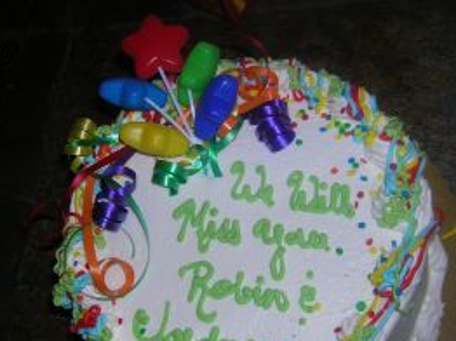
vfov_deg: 27.7
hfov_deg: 36.8
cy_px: 244
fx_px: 684
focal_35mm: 52
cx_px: 191
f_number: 2.9
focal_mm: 5.7
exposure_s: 1/60.1
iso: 50
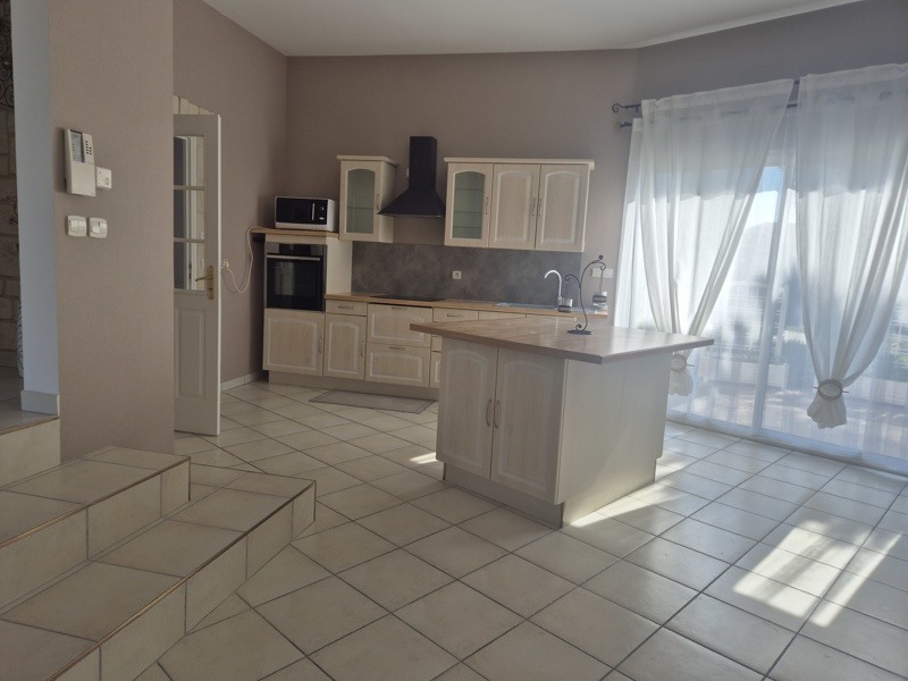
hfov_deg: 73.9
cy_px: 340
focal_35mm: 23
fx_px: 603
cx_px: 454
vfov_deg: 58.9
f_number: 1.8
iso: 25
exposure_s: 1/710
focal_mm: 5.4
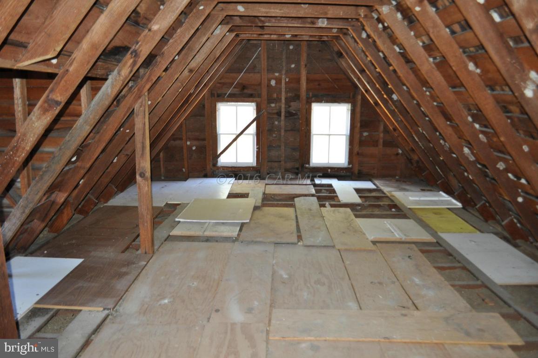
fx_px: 403
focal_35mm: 27
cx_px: 269
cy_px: 179
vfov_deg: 47.8
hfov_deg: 67.4
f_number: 3.5
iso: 800
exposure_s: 1/60
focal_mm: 18
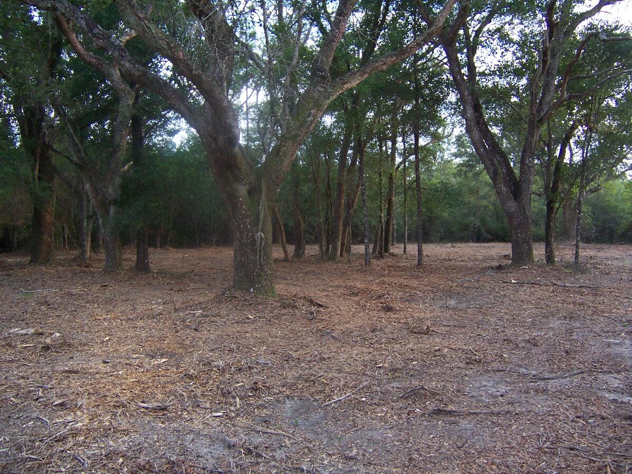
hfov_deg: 55.4
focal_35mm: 33
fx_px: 602
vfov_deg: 42.9
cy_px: 237
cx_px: 316
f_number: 2.8
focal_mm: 5.5
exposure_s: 1/60
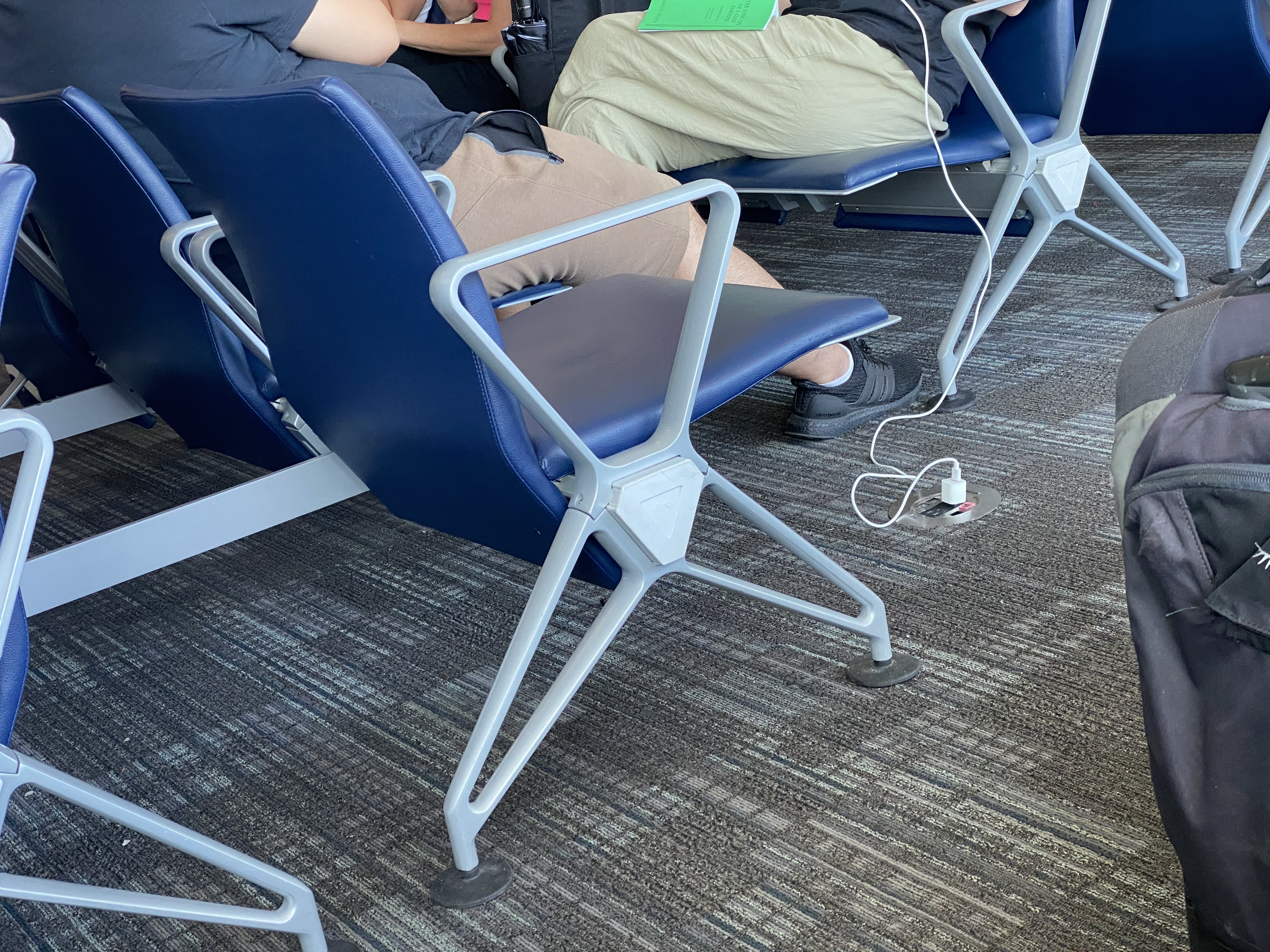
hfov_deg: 36.8
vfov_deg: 28.0
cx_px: 635
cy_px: 476
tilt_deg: -20.0
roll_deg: +12.2
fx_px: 1908
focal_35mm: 52
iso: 160
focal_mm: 6
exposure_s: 1/98
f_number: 2
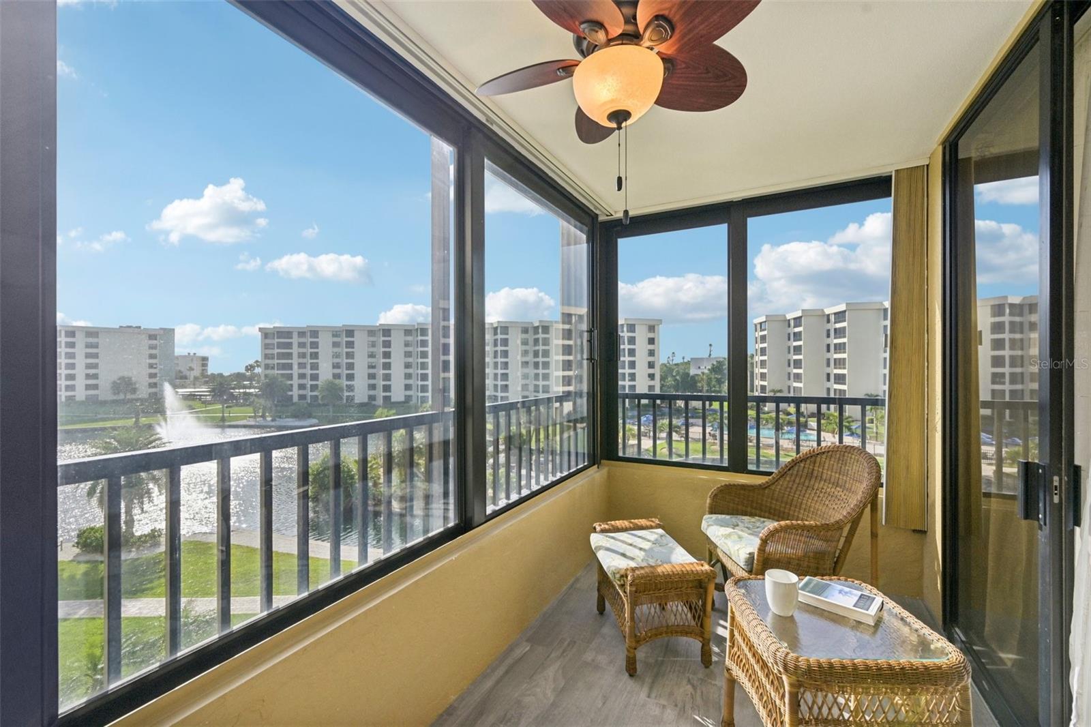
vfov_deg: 77.3
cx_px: 546
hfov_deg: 100.4
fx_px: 454
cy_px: 364
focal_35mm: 15
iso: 400
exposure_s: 1/320
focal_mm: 15
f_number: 8
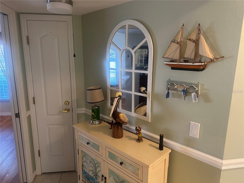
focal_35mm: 24
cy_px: 92
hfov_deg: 71.6
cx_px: 122
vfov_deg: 56.8
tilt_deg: -12.0
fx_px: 169
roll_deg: -1.2
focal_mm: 6.86
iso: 200
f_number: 1.78
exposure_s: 1/60
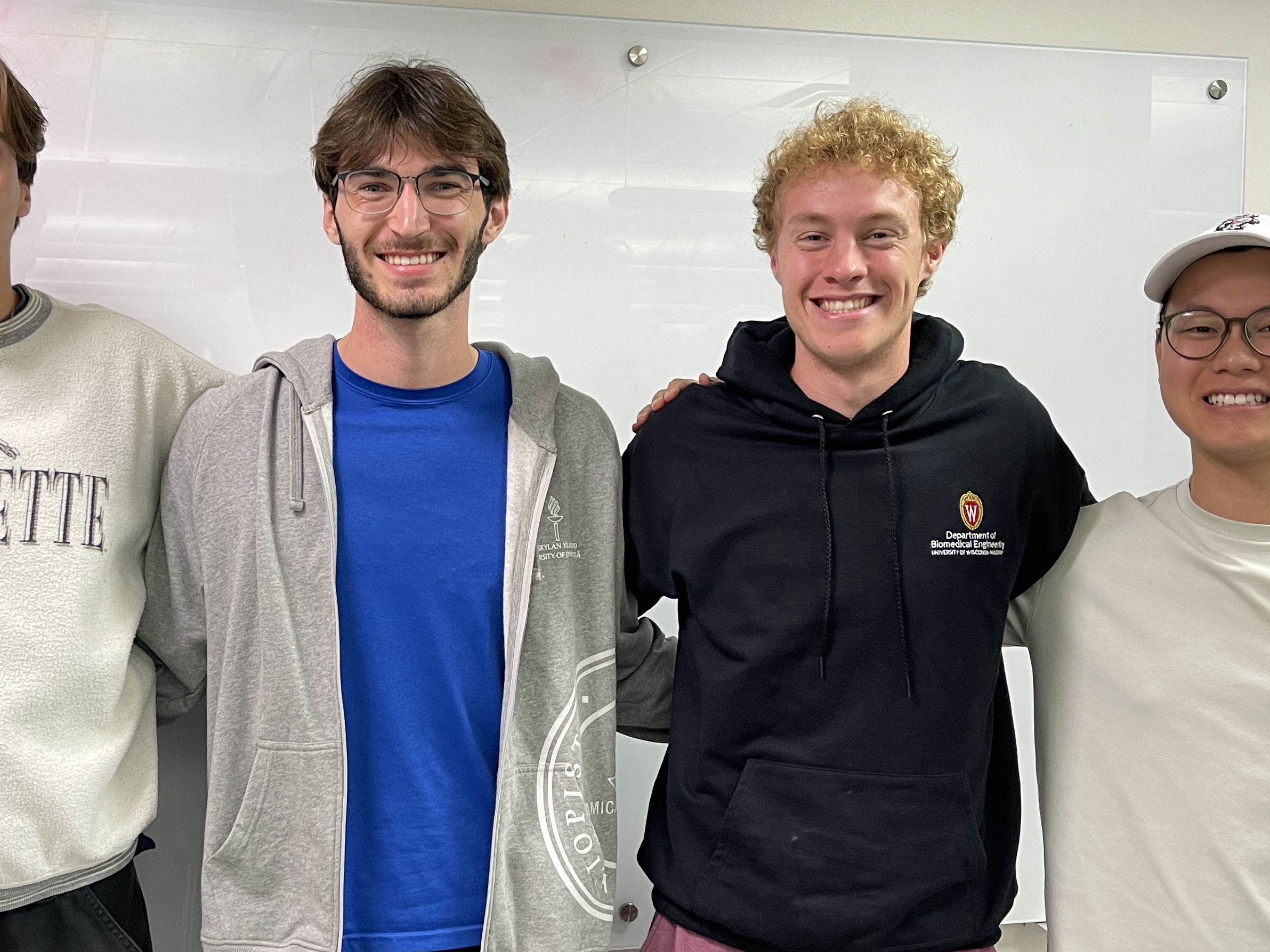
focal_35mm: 44
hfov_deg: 42.5
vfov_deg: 32.9
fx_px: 1614
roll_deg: -0.3
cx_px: 440
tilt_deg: -3.2
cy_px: 487
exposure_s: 1/60
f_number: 1.6
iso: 100
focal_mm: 5.1
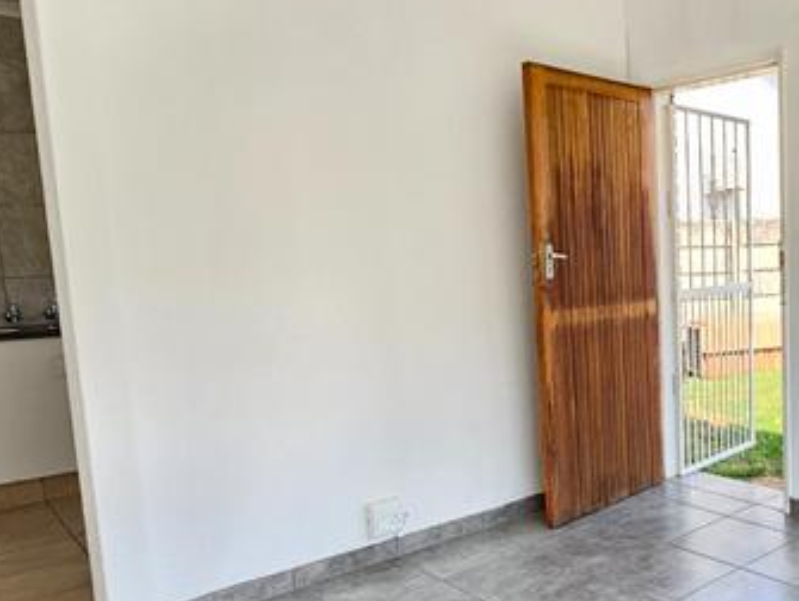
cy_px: 334
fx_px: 716
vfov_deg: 45.4
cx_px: 673
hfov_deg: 53.2
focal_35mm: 31
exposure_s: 1/120
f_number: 2.2
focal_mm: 2.2
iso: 50
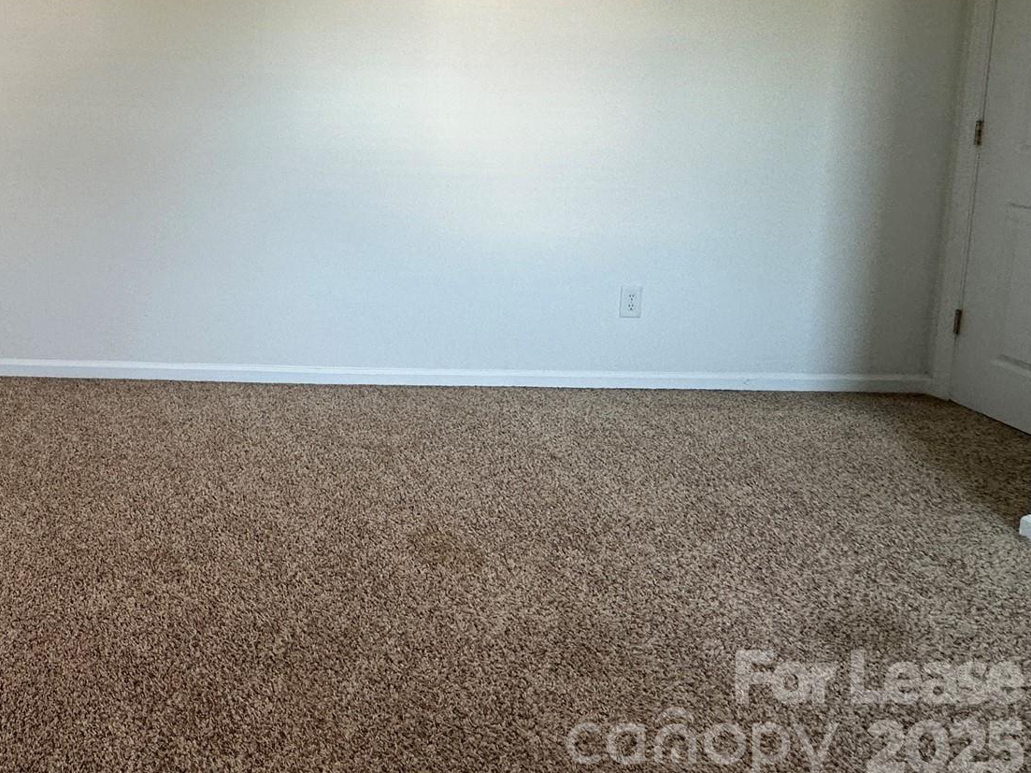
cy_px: 107
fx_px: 774
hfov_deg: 59.2
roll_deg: -1.6
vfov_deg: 48.6
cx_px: 137
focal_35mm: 26
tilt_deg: -5.3
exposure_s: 1/120
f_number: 2.2
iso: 125
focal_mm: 2.22
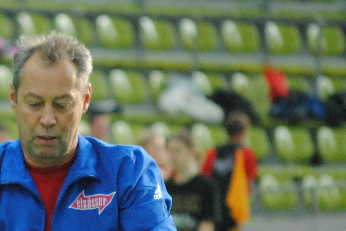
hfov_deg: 3.1
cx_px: 76
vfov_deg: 2.1
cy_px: 188
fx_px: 6428
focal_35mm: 668
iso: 1600
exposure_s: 1/250
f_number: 5.6
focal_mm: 200
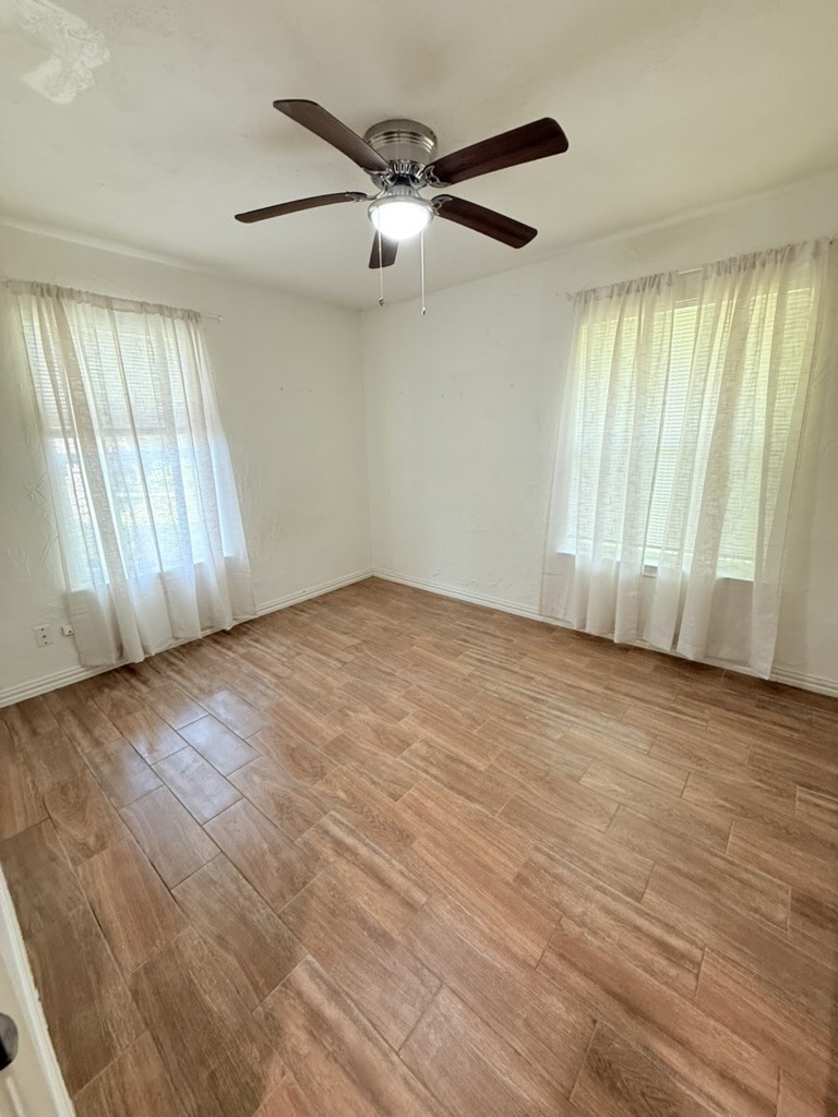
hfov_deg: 85.7
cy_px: 558
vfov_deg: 102.1
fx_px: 452
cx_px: 419
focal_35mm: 14
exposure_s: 1/60
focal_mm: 2.22
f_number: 2.2
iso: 320
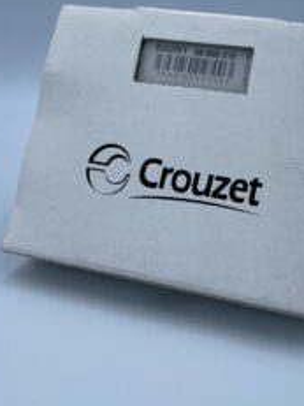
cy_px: 142
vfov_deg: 41.7
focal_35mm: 45
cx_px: 183
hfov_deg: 32.1
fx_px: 527
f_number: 1.6
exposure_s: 1/3125
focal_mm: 4.2
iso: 50
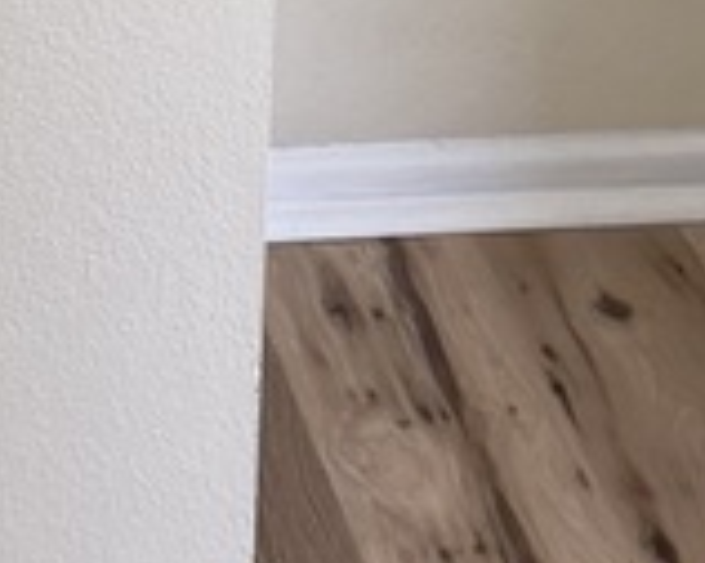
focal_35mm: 214
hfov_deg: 9.0
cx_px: 335
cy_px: -804
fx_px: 4460
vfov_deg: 6.8
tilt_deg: -10.3
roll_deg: -1.3
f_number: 1.78
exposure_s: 1/120
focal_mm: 6.76
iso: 200
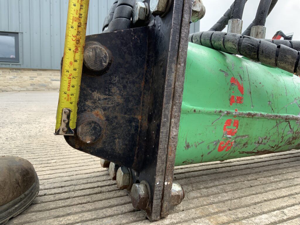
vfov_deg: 48.2
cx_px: 150
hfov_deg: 61.7
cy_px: 112
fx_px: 251
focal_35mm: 29
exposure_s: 1/316
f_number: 1.8
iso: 16
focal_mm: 3
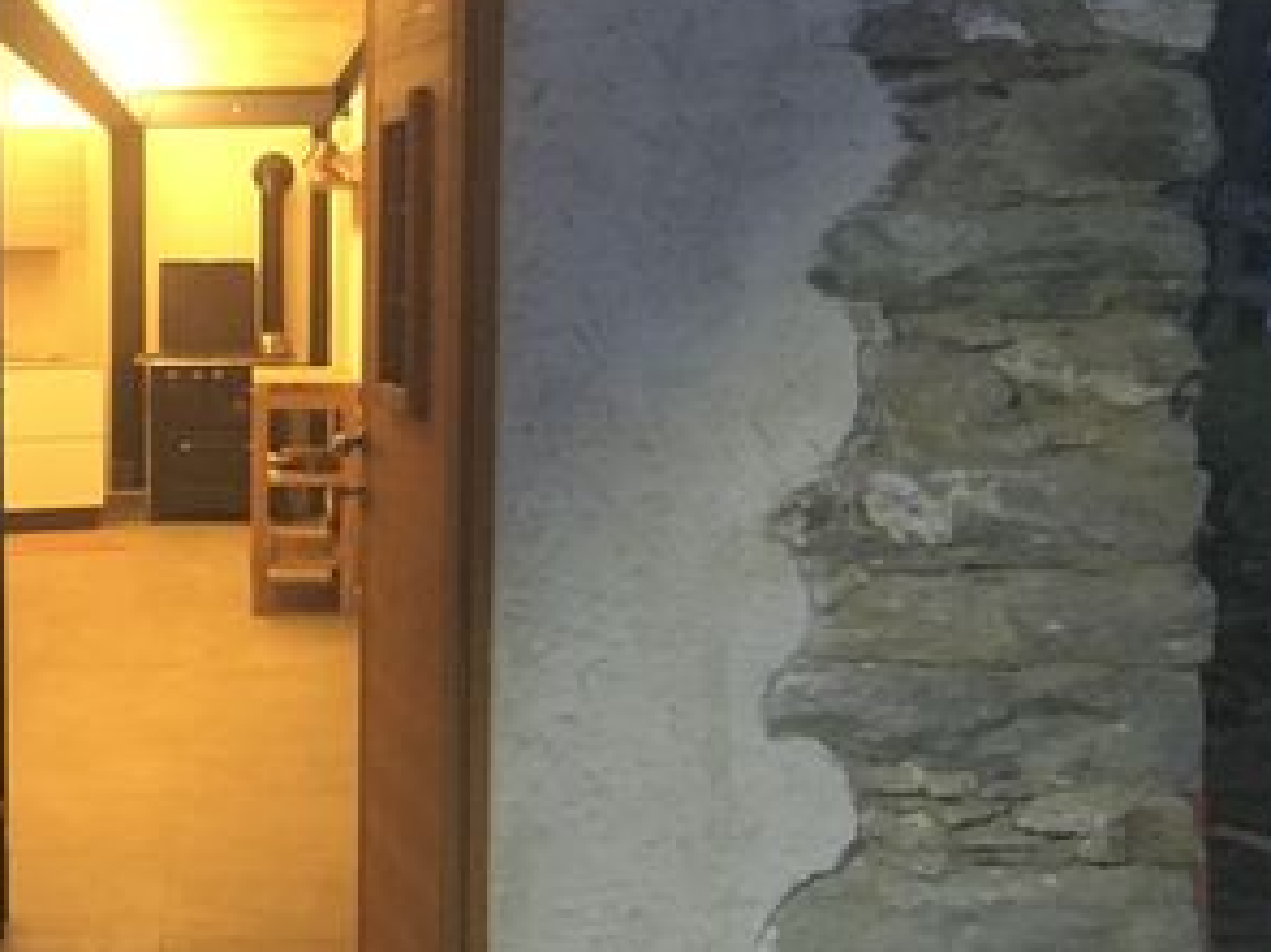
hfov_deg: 30.9
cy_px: 495
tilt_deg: -6.4
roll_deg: +0.7
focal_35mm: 59
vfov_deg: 24.8
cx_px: 73
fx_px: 2165
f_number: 2.2
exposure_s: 1/17
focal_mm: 4.15
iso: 320
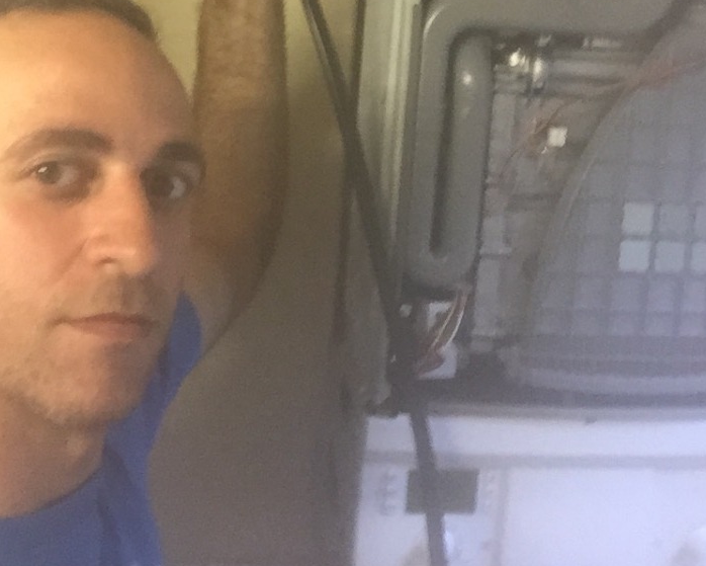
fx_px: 1087
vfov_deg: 28.5
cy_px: 108
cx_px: 340
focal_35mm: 52
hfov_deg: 36.0
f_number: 2.2
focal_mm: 2.65
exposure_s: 1/30
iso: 200
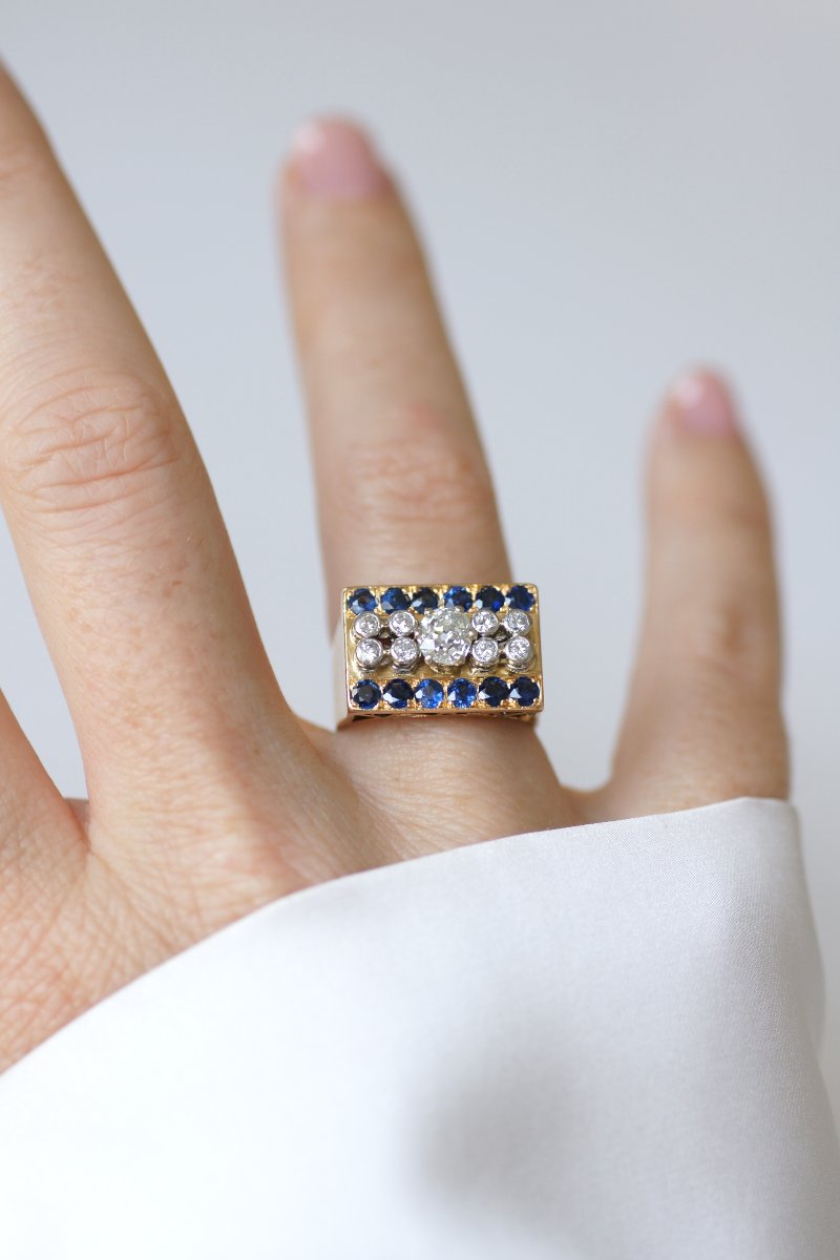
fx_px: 3675
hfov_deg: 13.0
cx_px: 420
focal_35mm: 105
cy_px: 630
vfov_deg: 19.5
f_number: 3.2
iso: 200
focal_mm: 70
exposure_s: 1/125
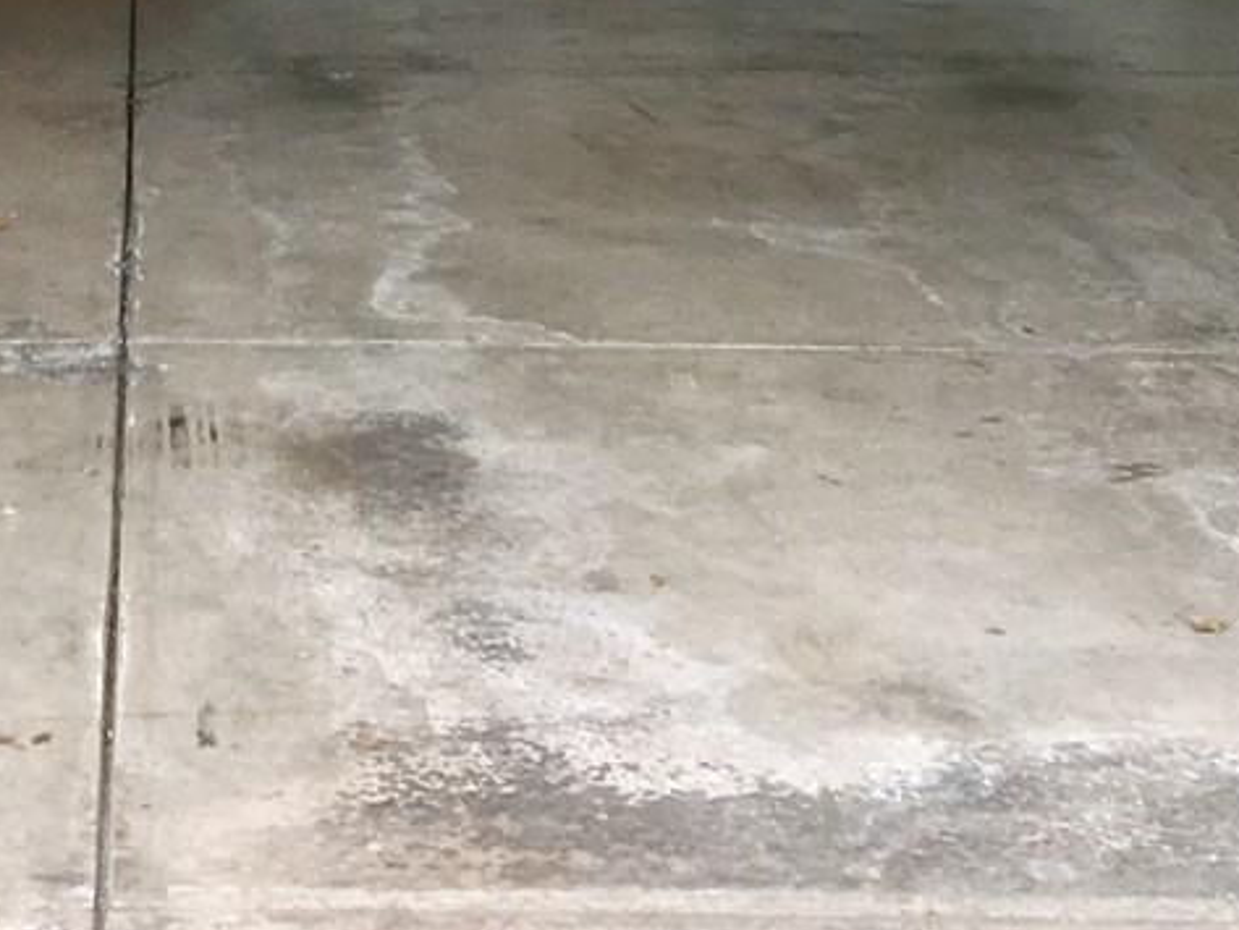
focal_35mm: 98
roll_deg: -0.5
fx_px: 3509
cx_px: 231
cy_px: -223
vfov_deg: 14.6
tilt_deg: -5.3
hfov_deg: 19.8
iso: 25
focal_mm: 4.15
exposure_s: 1/236
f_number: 2.2
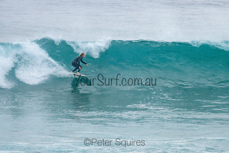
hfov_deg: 3.8
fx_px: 3496
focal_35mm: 549
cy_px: 58
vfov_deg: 2.5
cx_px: 142
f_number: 5.6
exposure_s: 1/1250
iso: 500
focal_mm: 400
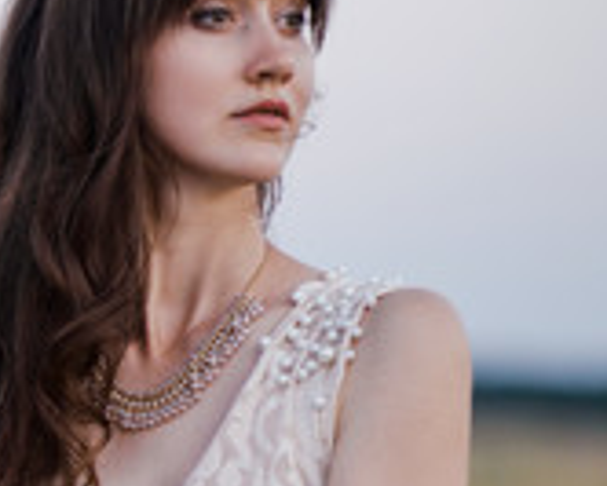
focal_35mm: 283
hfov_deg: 6.7
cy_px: 457
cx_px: -318
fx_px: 5087
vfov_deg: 5.5
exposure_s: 1/400
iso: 400
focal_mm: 85
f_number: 1.8
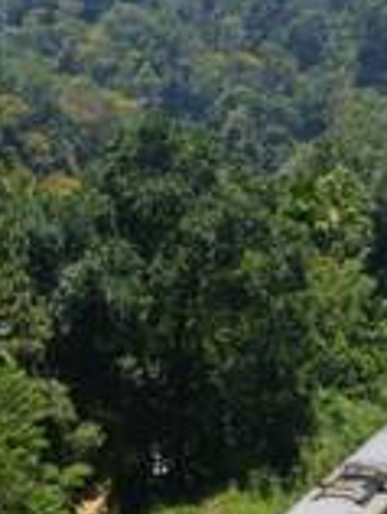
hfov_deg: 7.8
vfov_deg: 10.4
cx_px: 33
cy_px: 426
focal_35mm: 190
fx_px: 2825
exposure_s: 1/1111
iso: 64
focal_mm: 7.08
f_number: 2
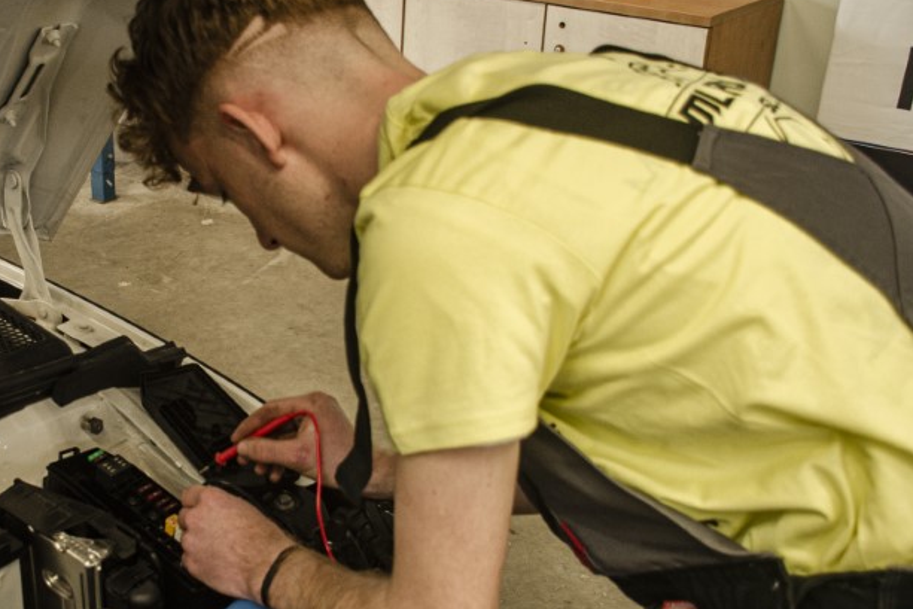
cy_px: 366
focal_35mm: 55
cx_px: 225
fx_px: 1395
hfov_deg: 35.4
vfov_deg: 24.6
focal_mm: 22
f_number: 3.5
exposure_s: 1/60
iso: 800
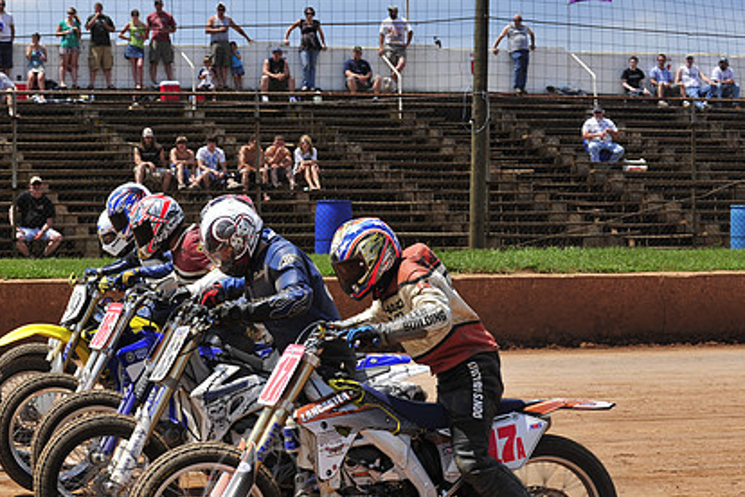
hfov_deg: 18.2
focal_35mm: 112
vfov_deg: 12.2
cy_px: 335
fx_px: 2318
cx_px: 243
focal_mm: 80
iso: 200
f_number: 10
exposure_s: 1/400
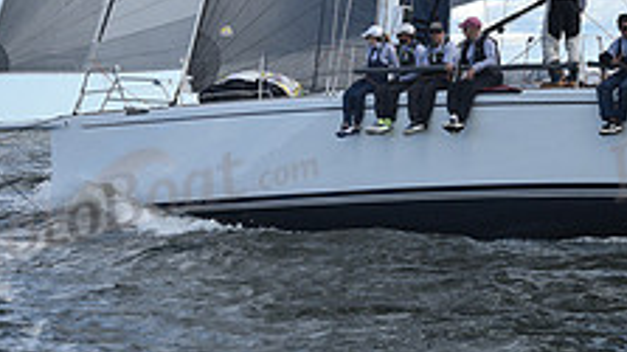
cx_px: 467
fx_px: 3173
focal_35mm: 191
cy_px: 21
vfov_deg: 6.3
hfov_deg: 11.3
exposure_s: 1/1000
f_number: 7.1
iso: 250
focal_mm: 70
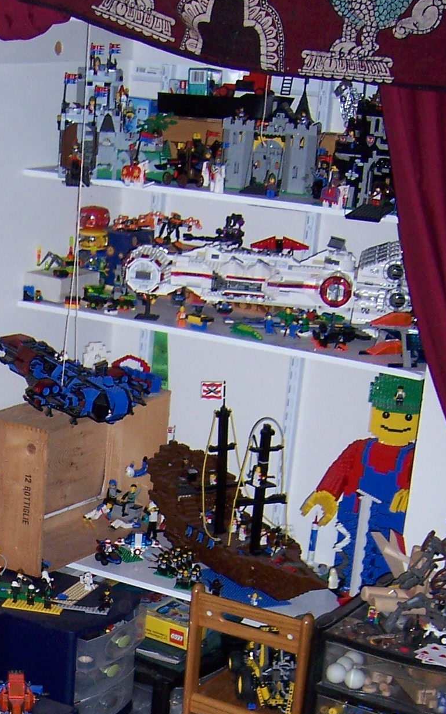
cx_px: 8
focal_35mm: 80
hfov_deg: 16.0
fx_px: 1556
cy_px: 704
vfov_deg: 24.7
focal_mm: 6.2
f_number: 2.8
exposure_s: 1/60
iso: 125
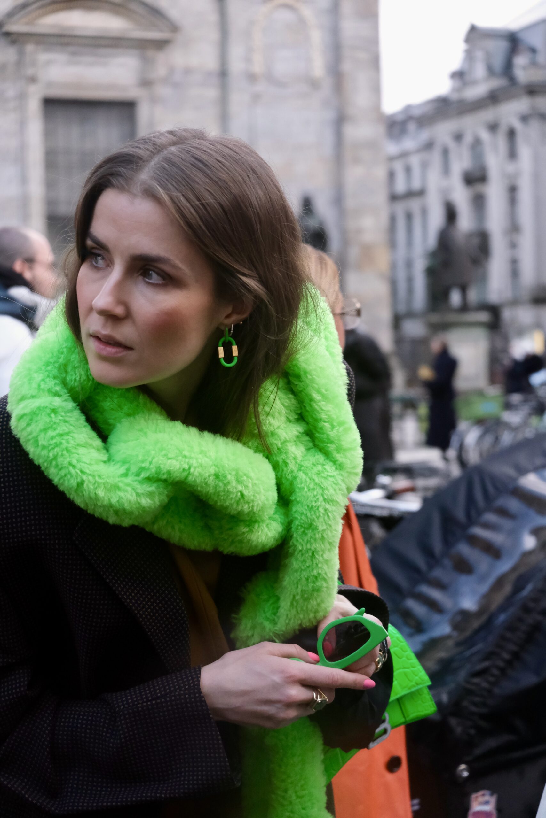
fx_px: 1706
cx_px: 273
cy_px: 409
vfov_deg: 27.0
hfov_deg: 18.2
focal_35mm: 75
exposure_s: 1/500
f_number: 4.5
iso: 3200
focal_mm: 50
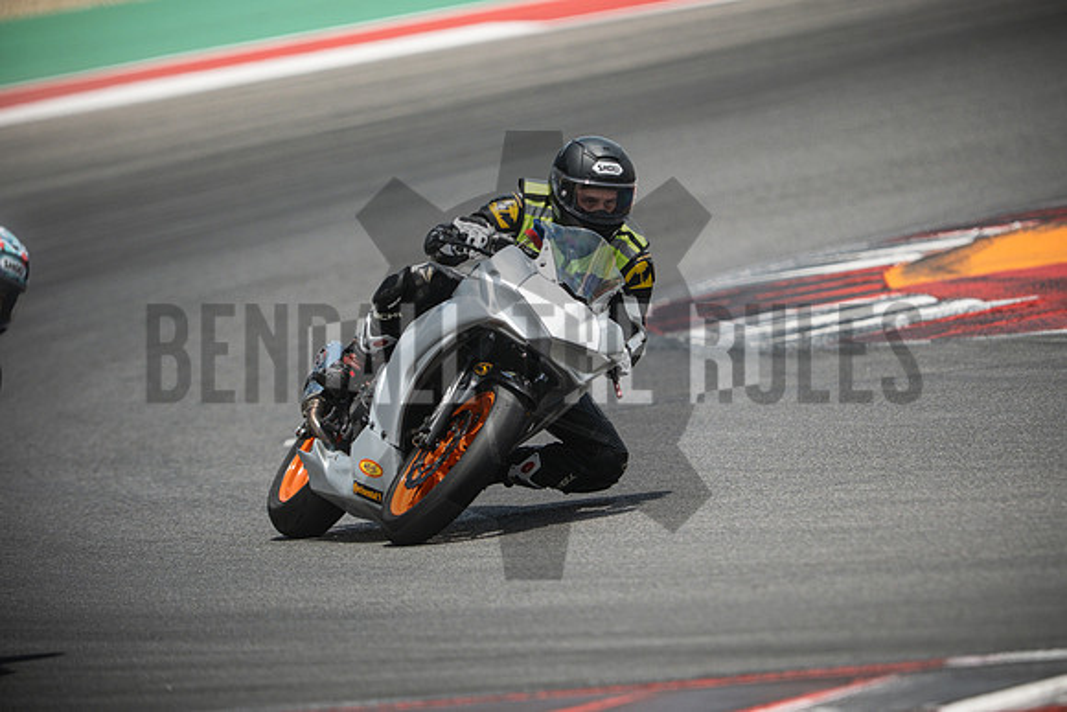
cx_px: 534
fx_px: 12451
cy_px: 356
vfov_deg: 3.3
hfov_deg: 4.9
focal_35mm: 420
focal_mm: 280
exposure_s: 1/4000
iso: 500
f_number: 2.8
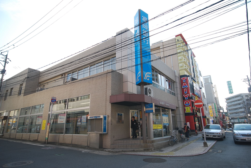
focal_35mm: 21
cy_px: 84
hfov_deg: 81.1
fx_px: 147
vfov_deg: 59.6
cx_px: 126
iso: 100
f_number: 6.3
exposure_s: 1/160
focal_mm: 14
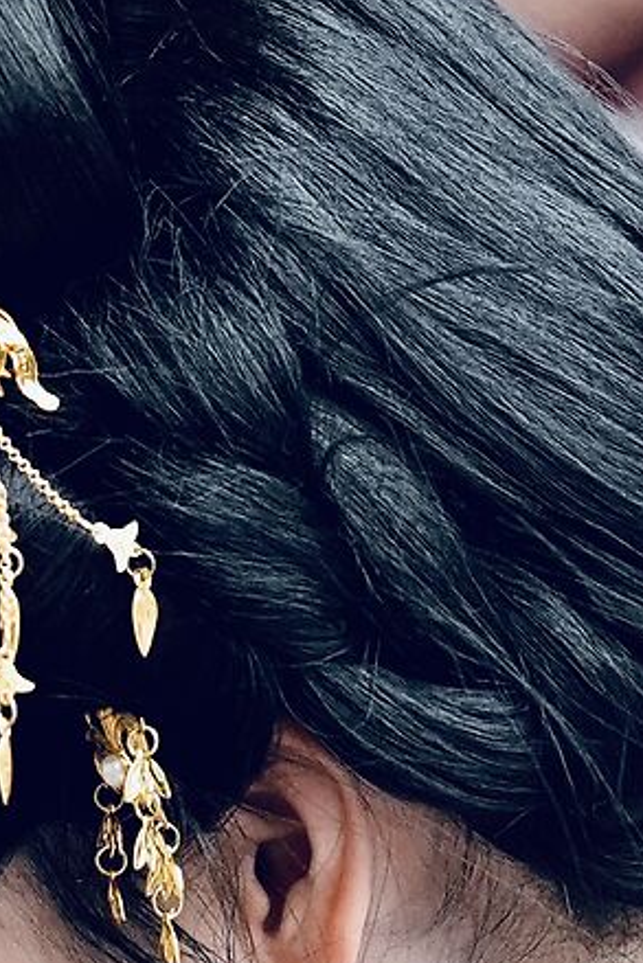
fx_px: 43900
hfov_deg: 0.8
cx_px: 233
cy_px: 1838
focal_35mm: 1640
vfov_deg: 1.3
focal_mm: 300
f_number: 2.8
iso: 2000
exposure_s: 1/2000
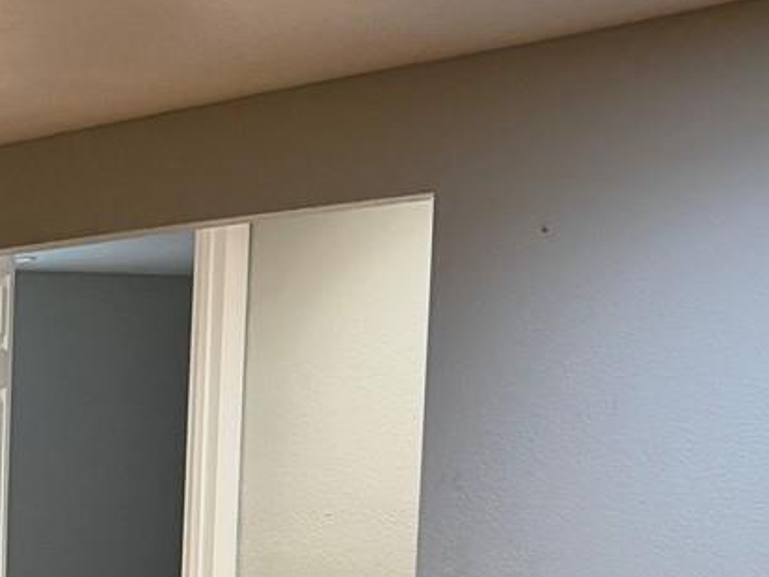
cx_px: -482
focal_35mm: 93
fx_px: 2067
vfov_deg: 15.3
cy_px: 704
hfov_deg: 18.1
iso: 800
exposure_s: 1/60
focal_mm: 6.76
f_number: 1.78
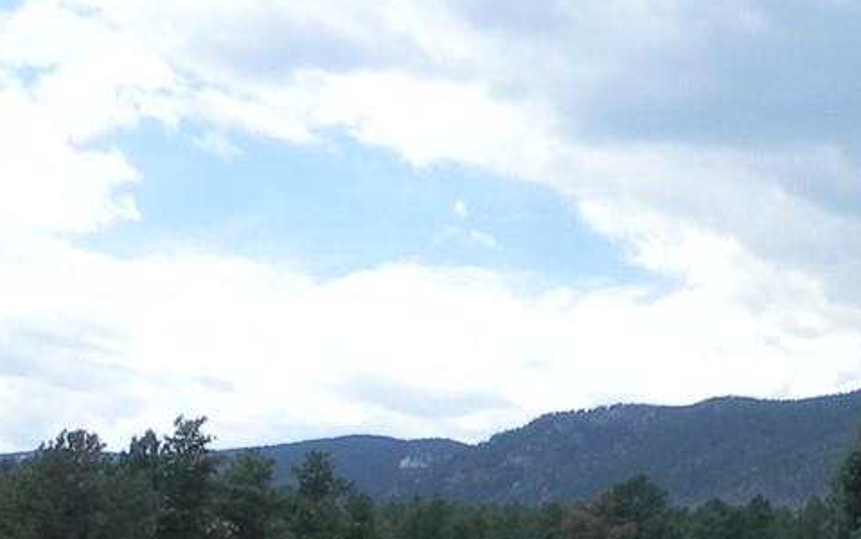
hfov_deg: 22.3
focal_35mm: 92
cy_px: 638
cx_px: 665
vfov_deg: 13.8
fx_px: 2160
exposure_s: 1/347
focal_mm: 4.6
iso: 160
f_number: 7.1
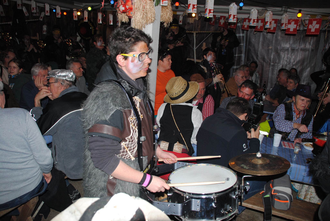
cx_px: 165
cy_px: 110
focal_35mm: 27
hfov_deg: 67.3
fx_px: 248
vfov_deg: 48.0
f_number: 3.5
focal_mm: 18
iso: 200
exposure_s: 1/60
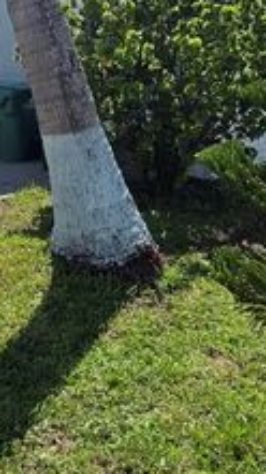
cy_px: 122
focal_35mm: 41
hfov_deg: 28.0
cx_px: 32
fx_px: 515
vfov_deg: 47.7
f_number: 1.9
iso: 40
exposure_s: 1/3211
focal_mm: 2.2
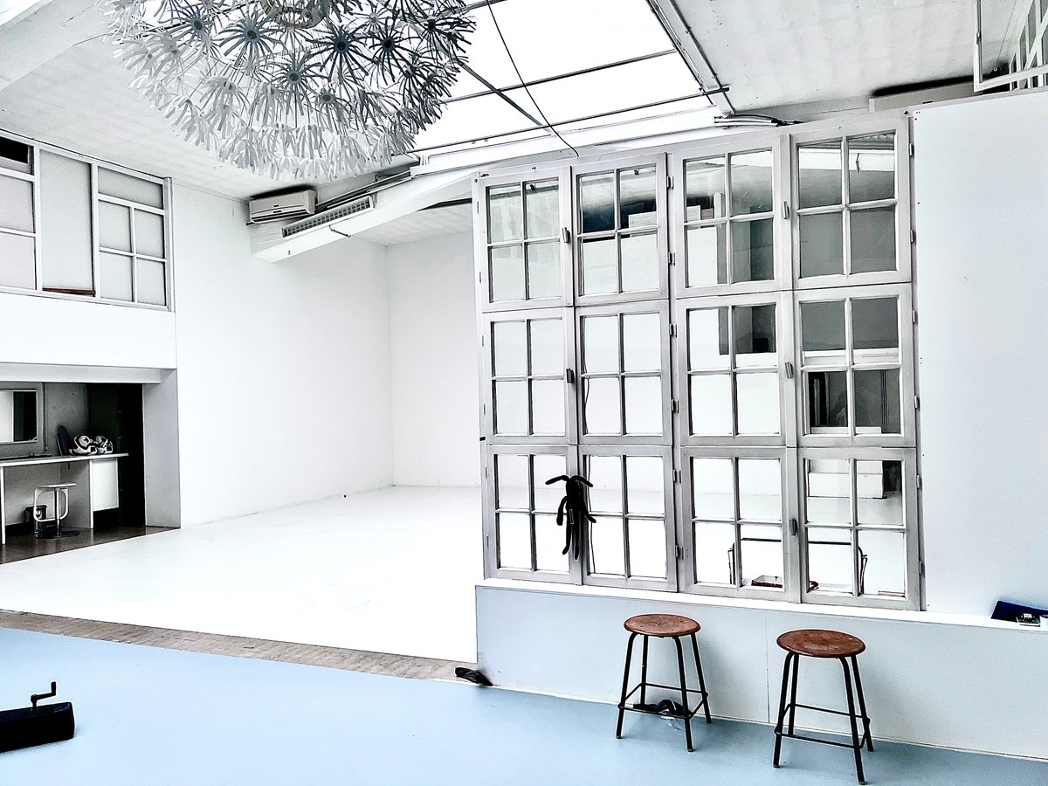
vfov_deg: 53.1
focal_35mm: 26
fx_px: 787
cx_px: 524
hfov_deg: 67.3
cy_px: 393
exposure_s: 1/121
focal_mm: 5.7
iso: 125
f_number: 1.5
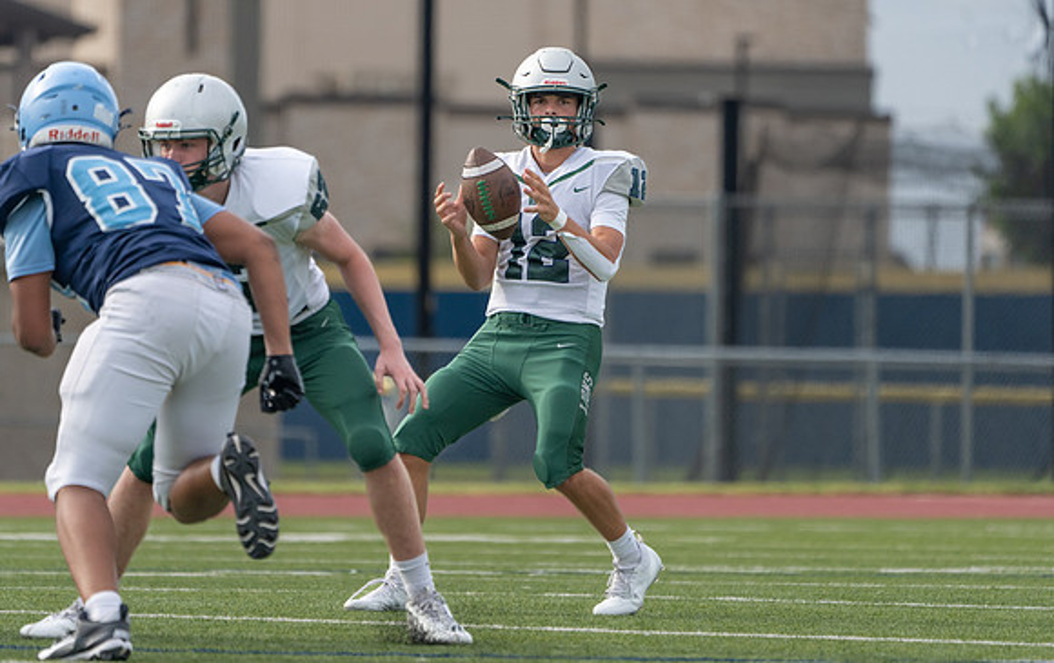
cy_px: 238
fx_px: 14293
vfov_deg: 2.7
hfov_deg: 4.2
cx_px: 504
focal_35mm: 497
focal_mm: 400
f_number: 5.6
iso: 320
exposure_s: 1/1250
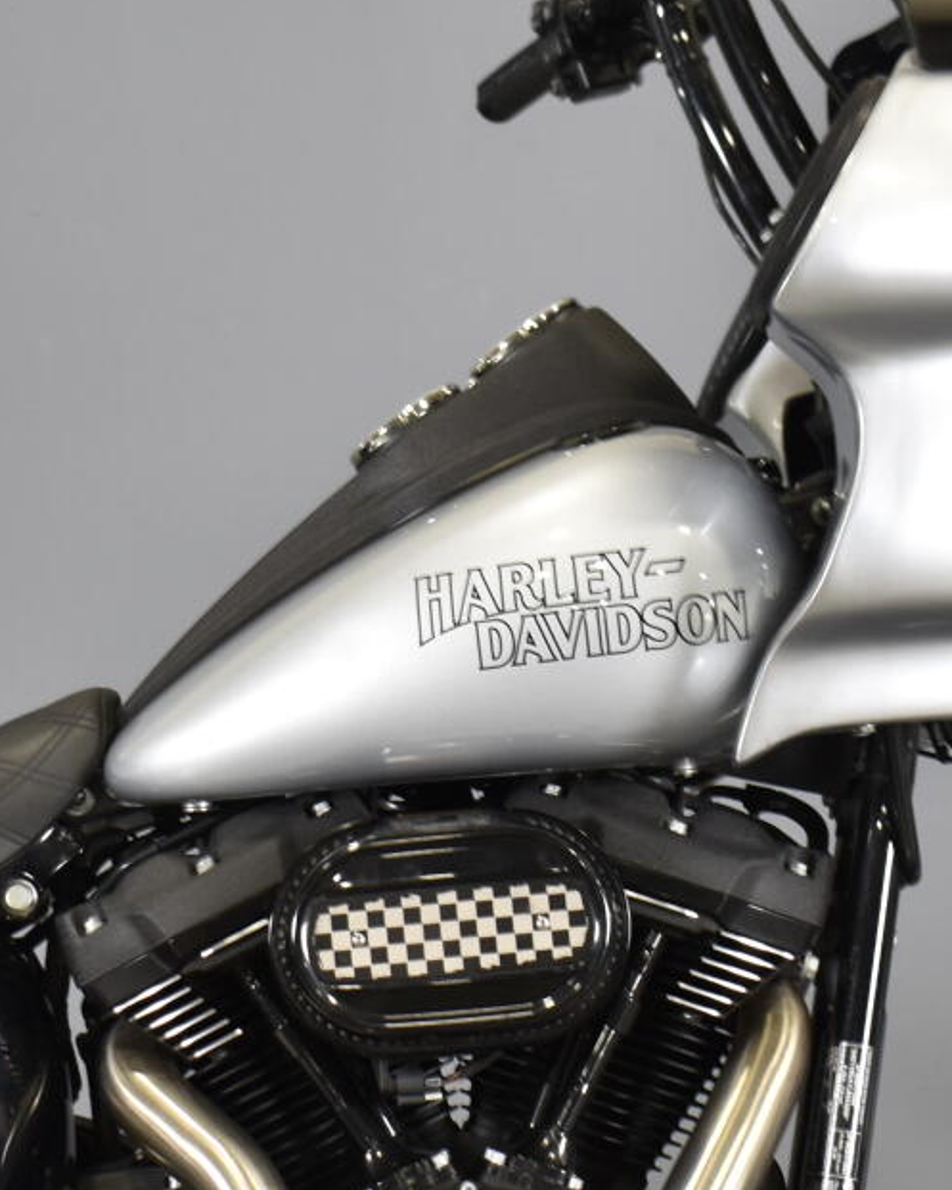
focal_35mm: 127
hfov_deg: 12.1
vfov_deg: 15.1
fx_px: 4472
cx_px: 209
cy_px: 789
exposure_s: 1/25
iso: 400
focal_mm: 28
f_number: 4.2
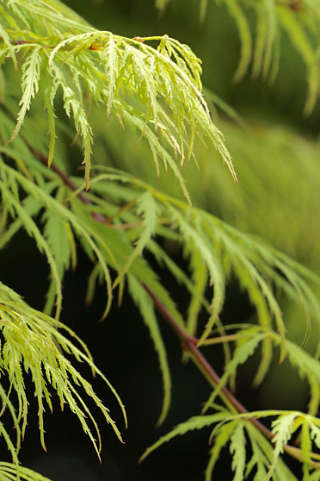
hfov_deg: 1.5
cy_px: 360
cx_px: 139
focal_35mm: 894
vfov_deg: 2.3
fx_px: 11919
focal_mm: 312
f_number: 9
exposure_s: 1/100
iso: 100
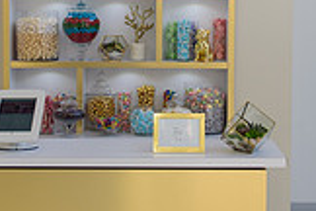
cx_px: 191
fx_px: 755
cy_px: 44
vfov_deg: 15.8
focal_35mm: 86
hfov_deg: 23.6
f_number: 3.2
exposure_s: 1/1000
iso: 200
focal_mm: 24
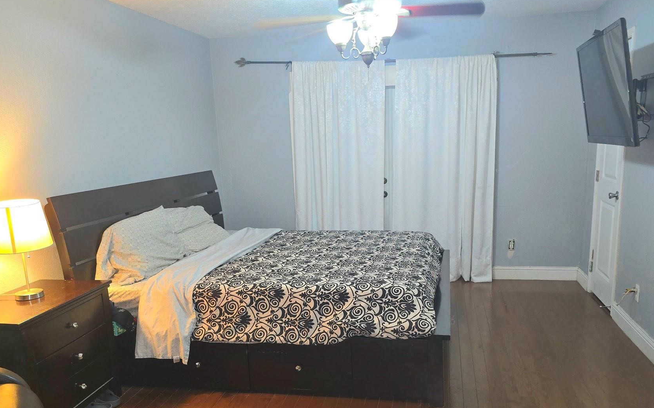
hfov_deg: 62.9
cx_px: 329
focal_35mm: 30
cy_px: 252
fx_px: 535
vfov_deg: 41.6
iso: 125
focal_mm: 6.3
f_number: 1.7
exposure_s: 1/20
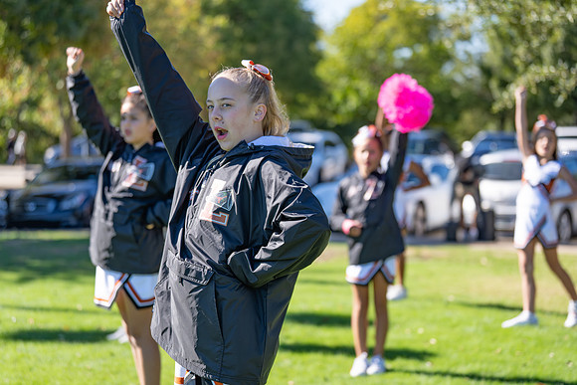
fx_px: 1280
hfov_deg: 25.4
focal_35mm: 80
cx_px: 288
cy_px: 192
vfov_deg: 17.1
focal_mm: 79
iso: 200
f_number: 2.8
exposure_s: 1/1600
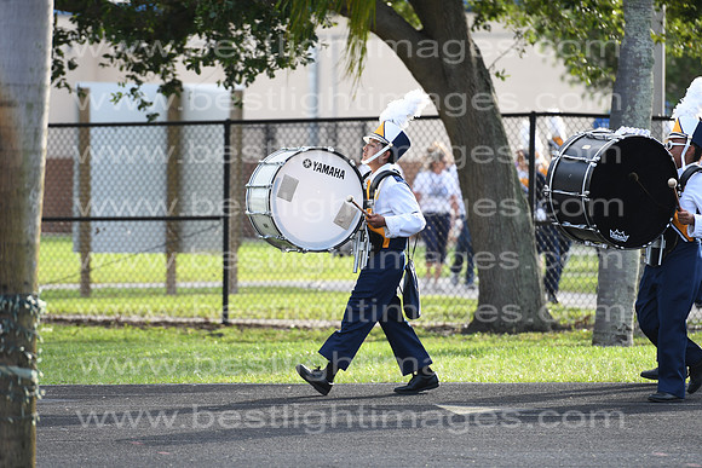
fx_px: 5851
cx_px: 351
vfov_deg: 4.6
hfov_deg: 6.9
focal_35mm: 300
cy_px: 234
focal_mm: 200
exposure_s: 1/640
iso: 200
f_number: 4
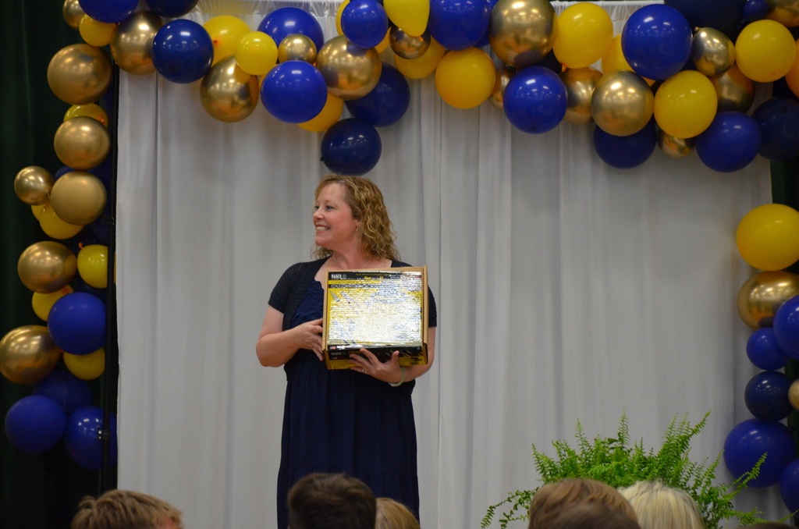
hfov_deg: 9.8
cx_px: 400
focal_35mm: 210
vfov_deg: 6.5
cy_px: 264
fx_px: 4651
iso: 1600
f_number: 5.6
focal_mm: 140
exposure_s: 1/60
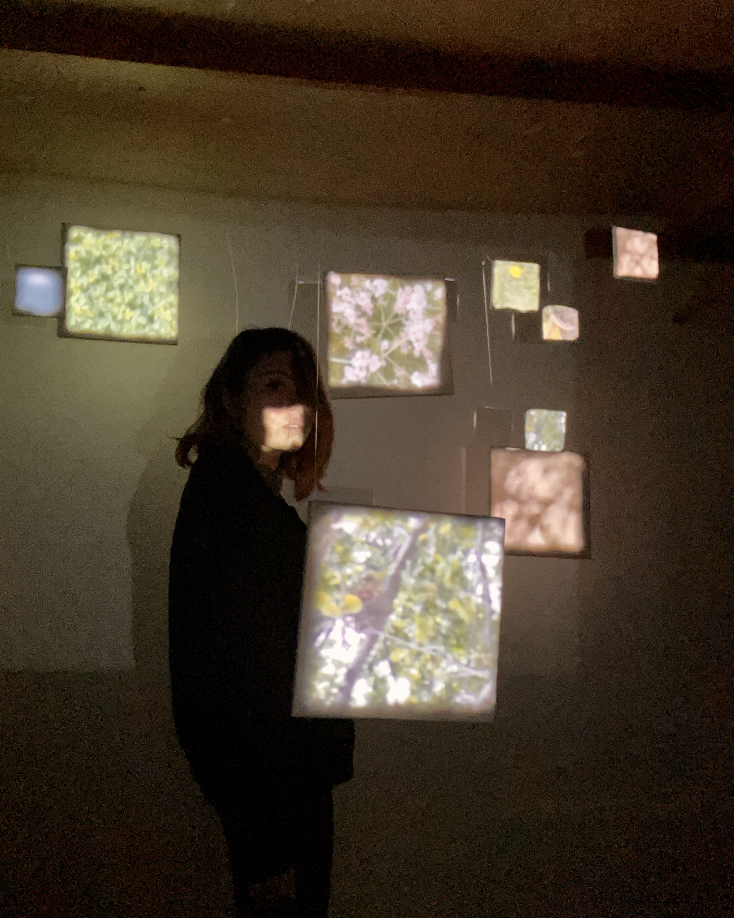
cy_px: 479
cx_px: 368
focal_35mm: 32
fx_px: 869
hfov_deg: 45.8
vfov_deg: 55.6
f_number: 2.2
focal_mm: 2.71
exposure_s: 1/20
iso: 640
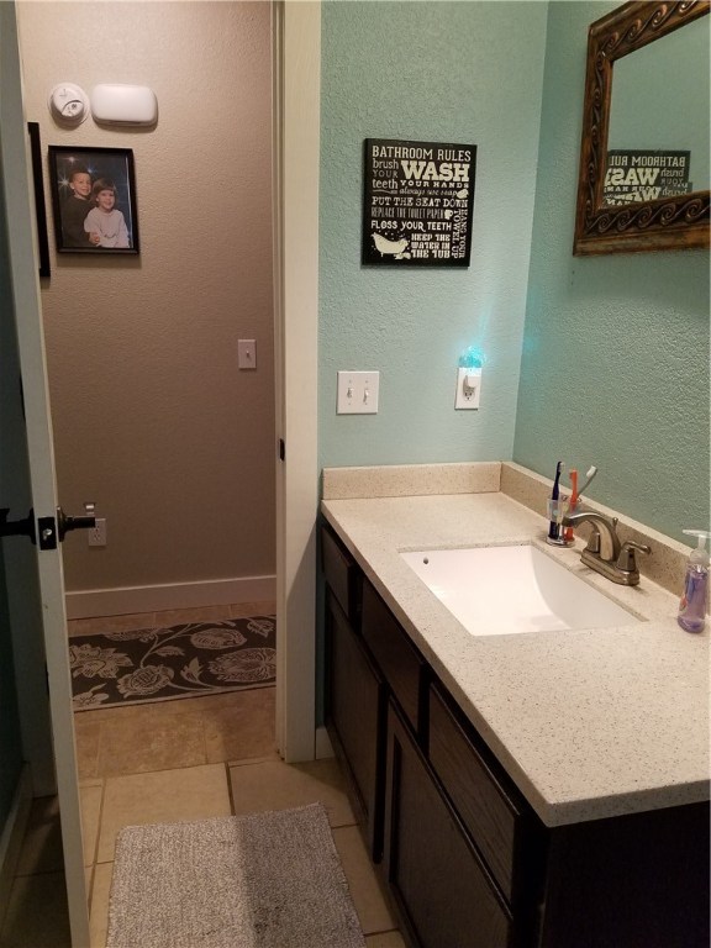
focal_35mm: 26
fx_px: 712
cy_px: 474
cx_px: 356
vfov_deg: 67.3
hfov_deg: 53.1
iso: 160
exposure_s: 1/60
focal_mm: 4.2
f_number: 1.7
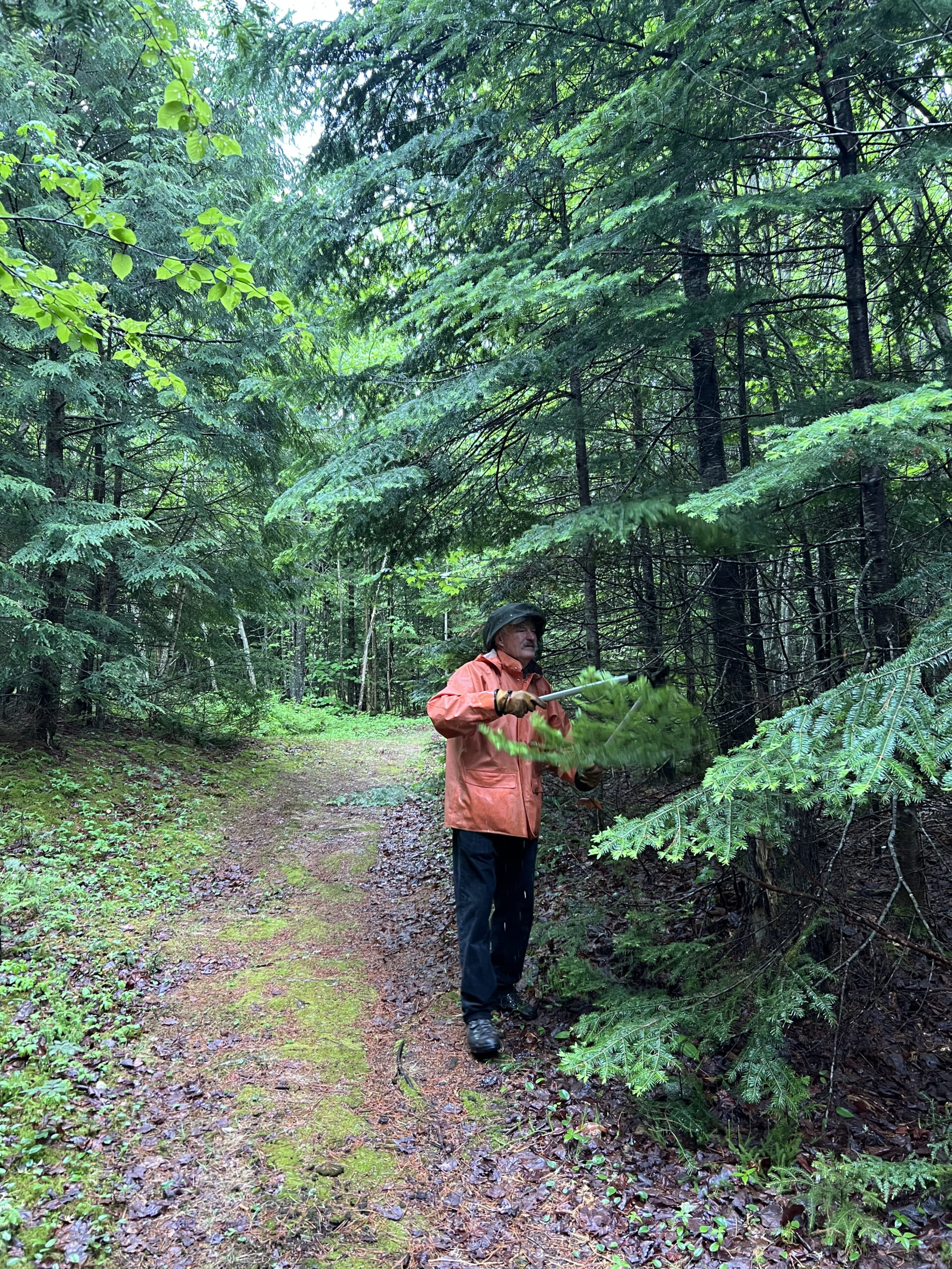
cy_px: 634
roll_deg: +2.9
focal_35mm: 26
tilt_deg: -0.2
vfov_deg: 67.3
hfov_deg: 53.1
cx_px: 476
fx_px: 953
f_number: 1.5
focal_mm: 5.7
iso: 125
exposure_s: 1/86
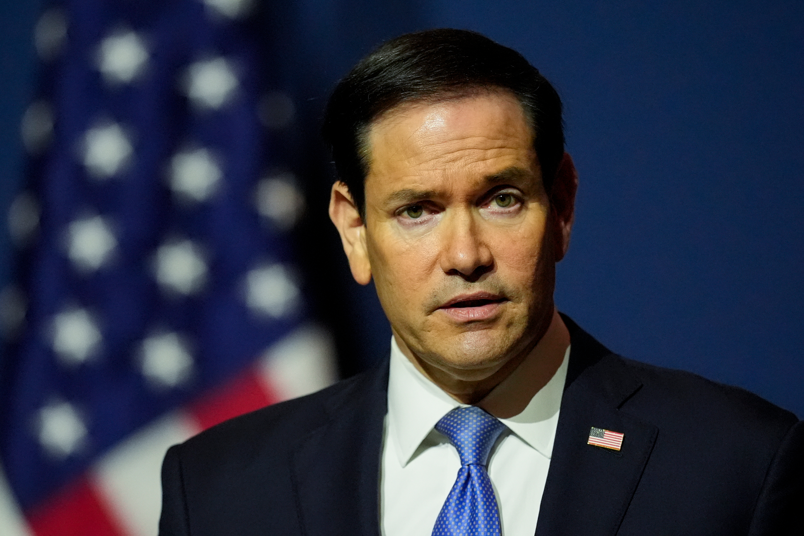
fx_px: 13401
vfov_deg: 2.3
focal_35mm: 600
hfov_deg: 3.4
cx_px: 402
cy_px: 268
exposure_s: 1/2000
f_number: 2.8
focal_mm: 400
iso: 6400
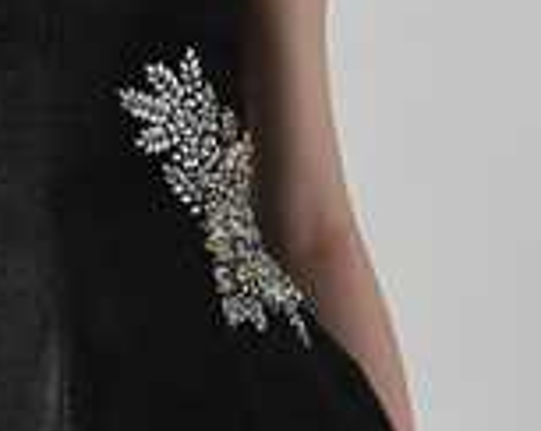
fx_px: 3150
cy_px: 150
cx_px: 32
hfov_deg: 9.8
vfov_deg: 7.8
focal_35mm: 197
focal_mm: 61
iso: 320
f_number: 8
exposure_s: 1/160
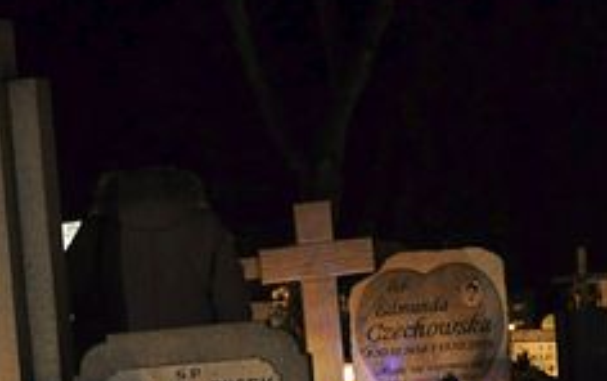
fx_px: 2914
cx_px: -352
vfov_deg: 7.4
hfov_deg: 11.3
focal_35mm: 176
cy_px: 568
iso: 800
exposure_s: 1/1.3
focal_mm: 32
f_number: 4.2
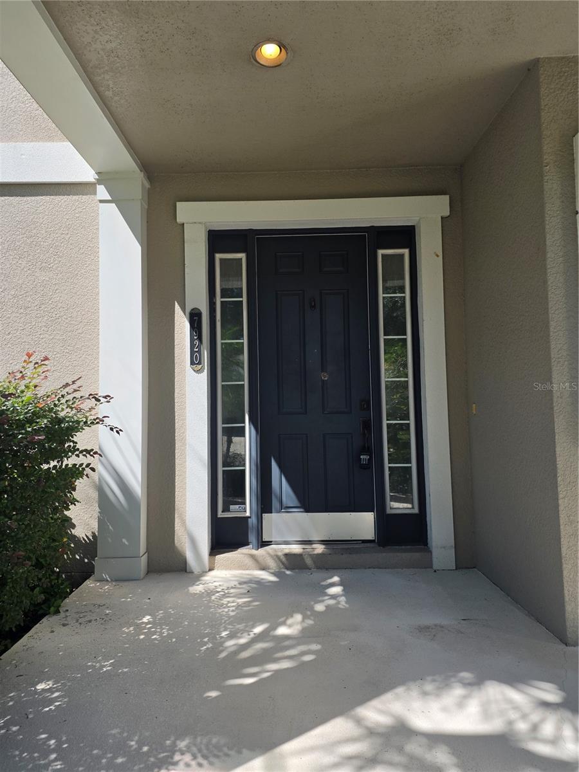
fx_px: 513
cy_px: 386
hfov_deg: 58.9
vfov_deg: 73.9
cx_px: 290
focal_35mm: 23
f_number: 1.7
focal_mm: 6.25
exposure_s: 1/3889
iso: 80
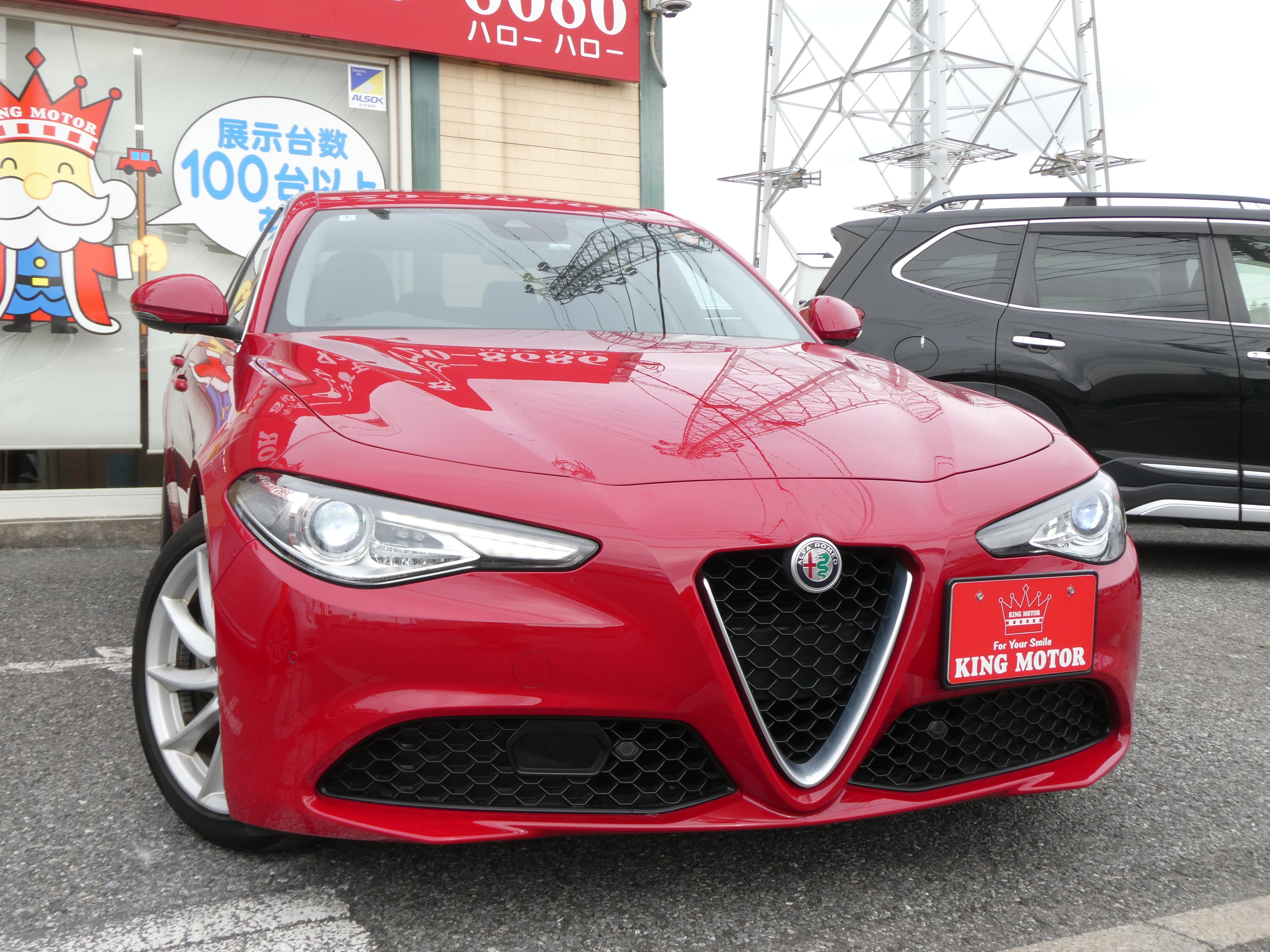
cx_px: 635
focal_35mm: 37
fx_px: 1357
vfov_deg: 38.7
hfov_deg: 50.1
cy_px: 476
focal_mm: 6.7
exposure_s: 1/160
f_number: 4.5
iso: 80
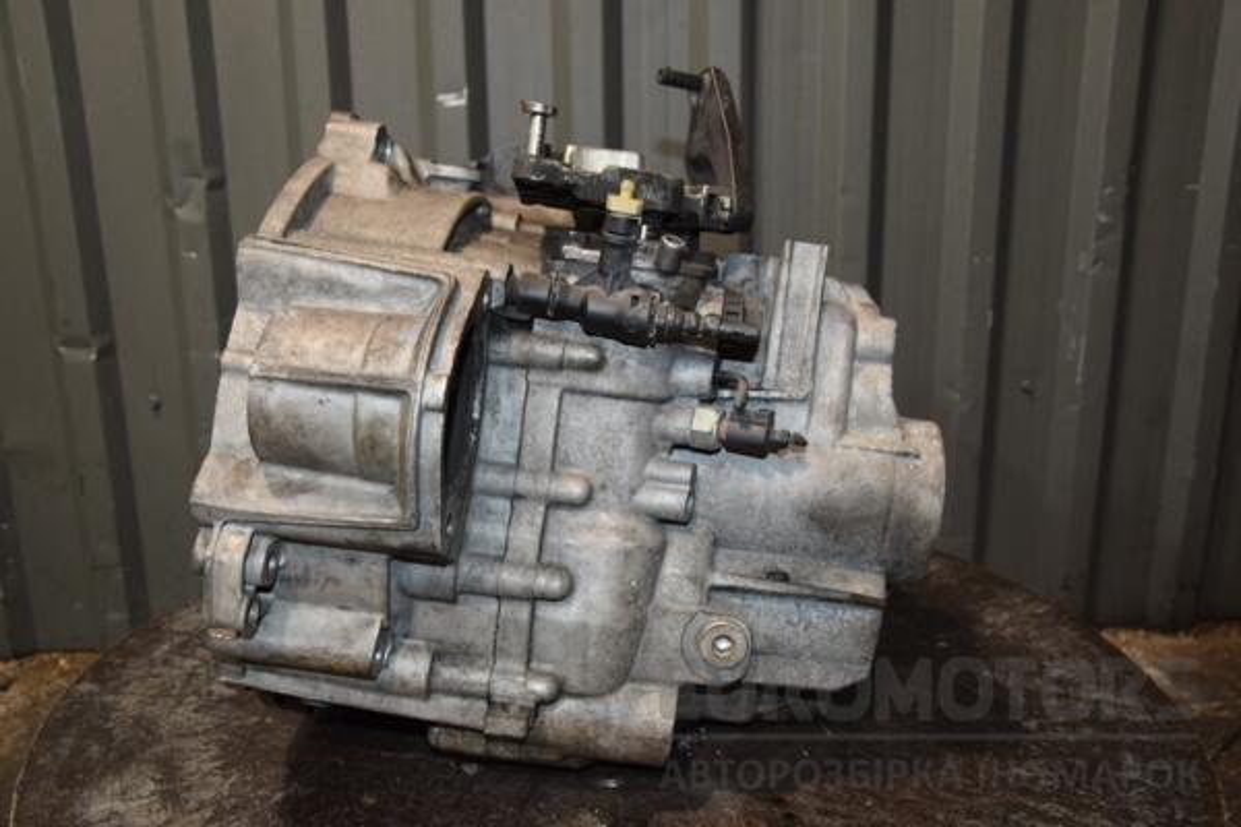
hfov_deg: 57.2
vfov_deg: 40.0
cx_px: 620
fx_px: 1137
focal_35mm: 33
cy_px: 414
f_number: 5
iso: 800
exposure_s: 1/60
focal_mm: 22
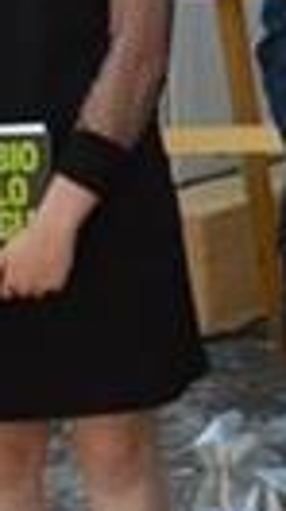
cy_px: 43
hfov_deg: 6.1
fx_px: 2514
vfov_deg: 11.5
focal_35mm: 186
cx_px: 808
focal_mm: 24
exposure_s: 1/125
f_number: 5.6
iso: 160
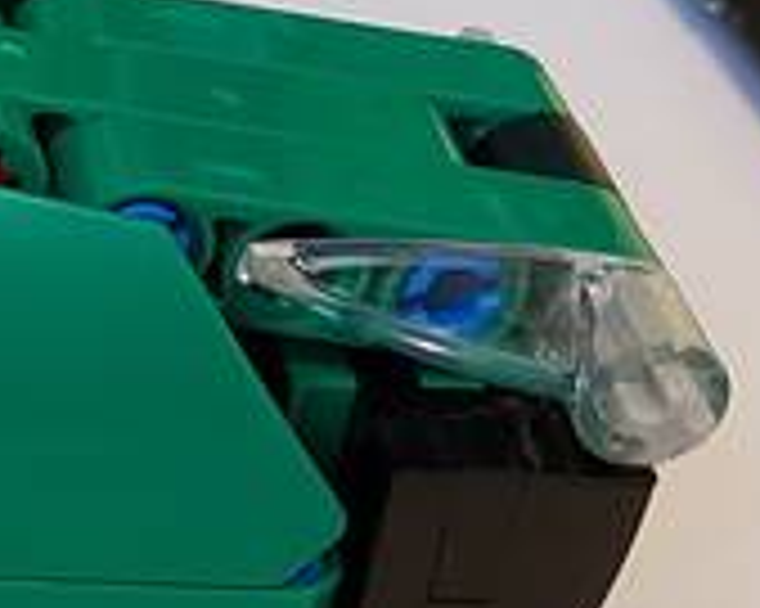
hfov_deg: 13.3
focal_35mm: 125
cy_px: 462
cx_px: -751
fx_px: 2810
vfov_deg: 12.3
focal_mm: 5.23
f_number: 1.8
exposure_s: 1/33
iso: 250
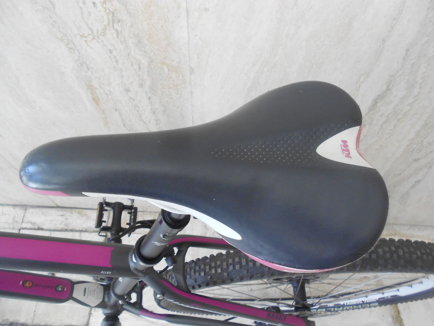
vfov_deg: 53.1
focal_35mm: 26
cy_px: 163
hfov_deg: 67.3
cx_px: 217
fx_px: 326
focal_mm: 4.6
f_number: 3.2
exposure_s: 1/125
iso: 200
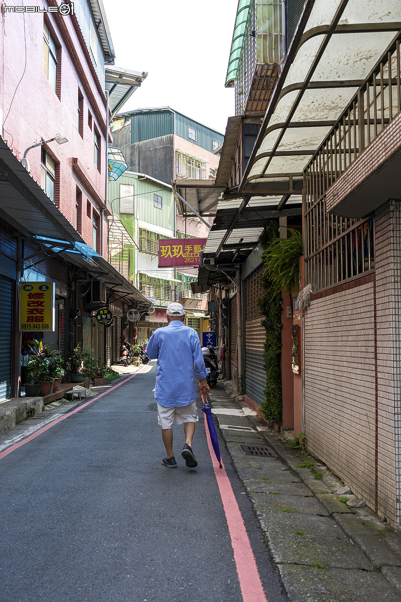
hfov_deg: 37.9
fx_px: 585
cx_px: 200
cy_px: 301
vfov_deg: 54.4
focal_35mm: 35
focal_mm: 35
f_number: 5.6
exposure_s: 1/640
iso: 400
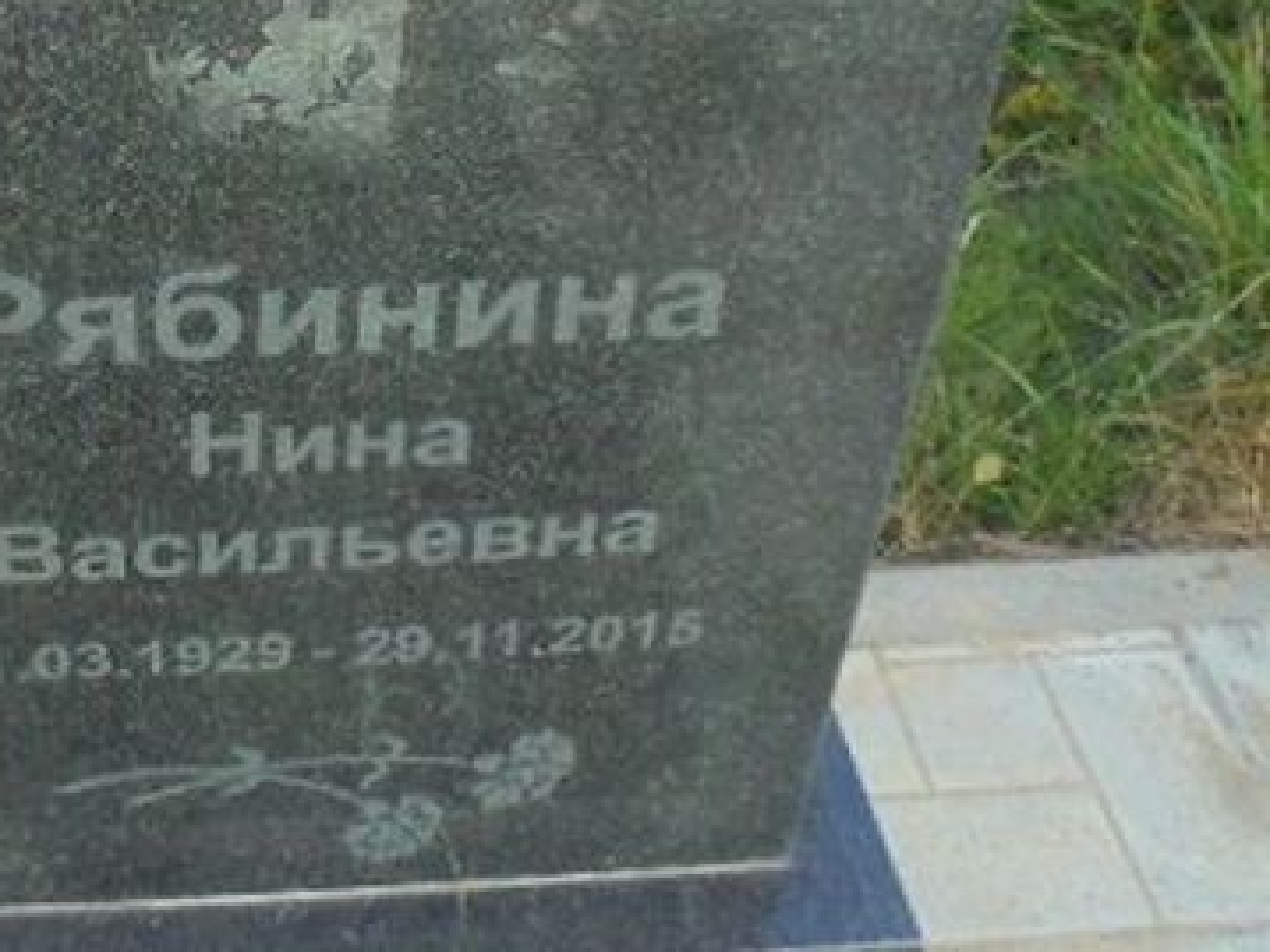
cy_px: 32
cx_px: 138
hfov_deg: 31.7
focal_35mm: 58
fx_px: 2127
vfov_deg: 24.2
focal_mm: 4.6
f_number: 3.5
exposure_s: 1/250
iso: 160
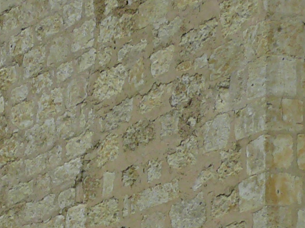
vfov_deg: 7.2
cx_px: 93
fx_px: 1753
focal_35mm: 199
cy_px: 452
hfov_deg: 9.9
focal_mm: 7.5
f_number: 5
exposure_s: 1/200
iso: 100
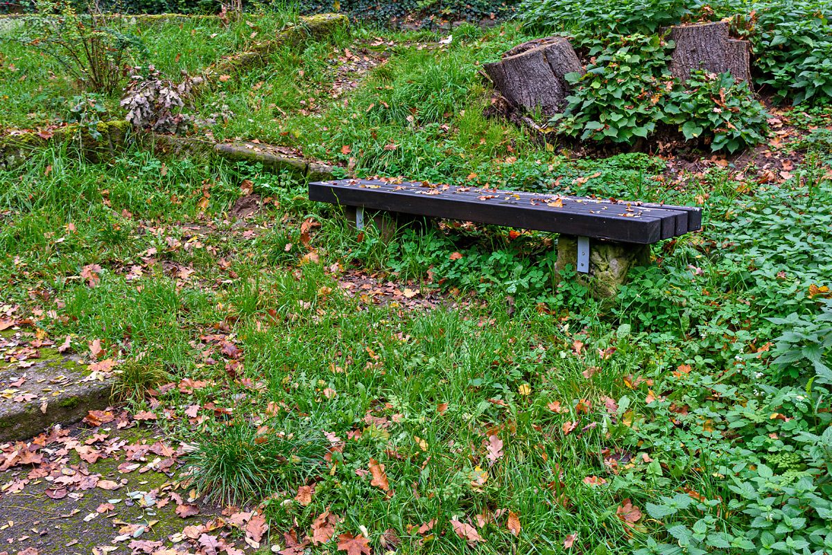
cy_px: 278
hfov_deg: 57.2
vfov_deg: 40.0
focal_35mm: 33
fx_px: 763
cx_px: 416
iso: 200
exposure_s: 1/50
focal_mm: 22
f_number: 6.3
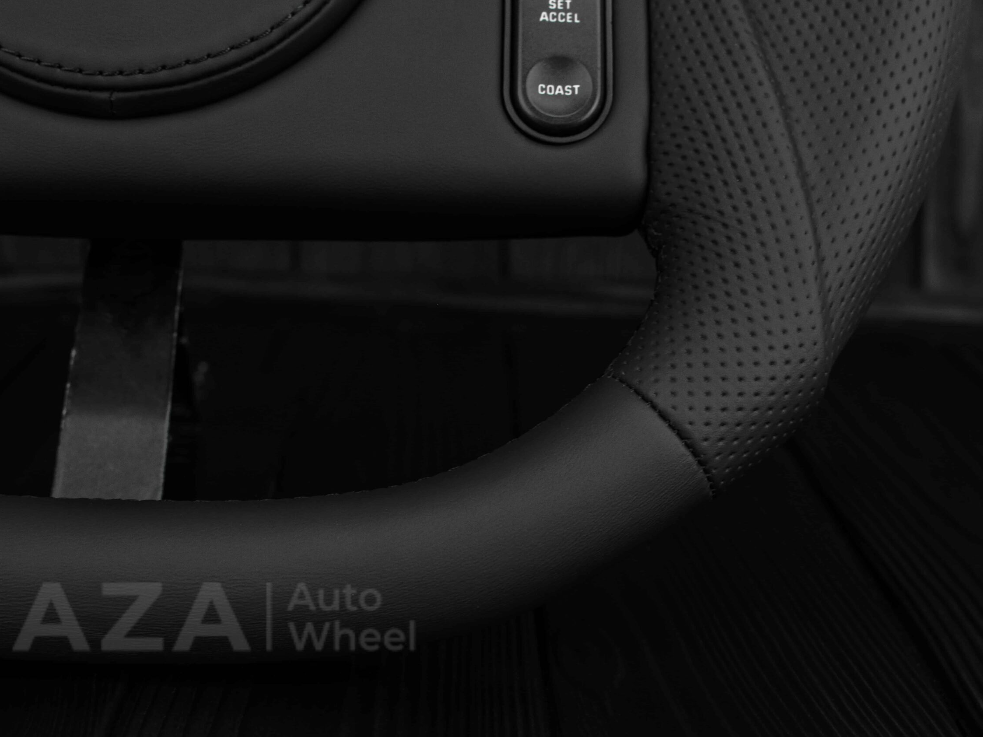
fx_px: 1634
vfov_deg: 25.4
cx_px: 506
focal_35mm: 58
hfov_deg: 33.5
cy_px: 370
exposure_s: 1/125
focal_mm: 35
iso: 500
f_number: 6.3
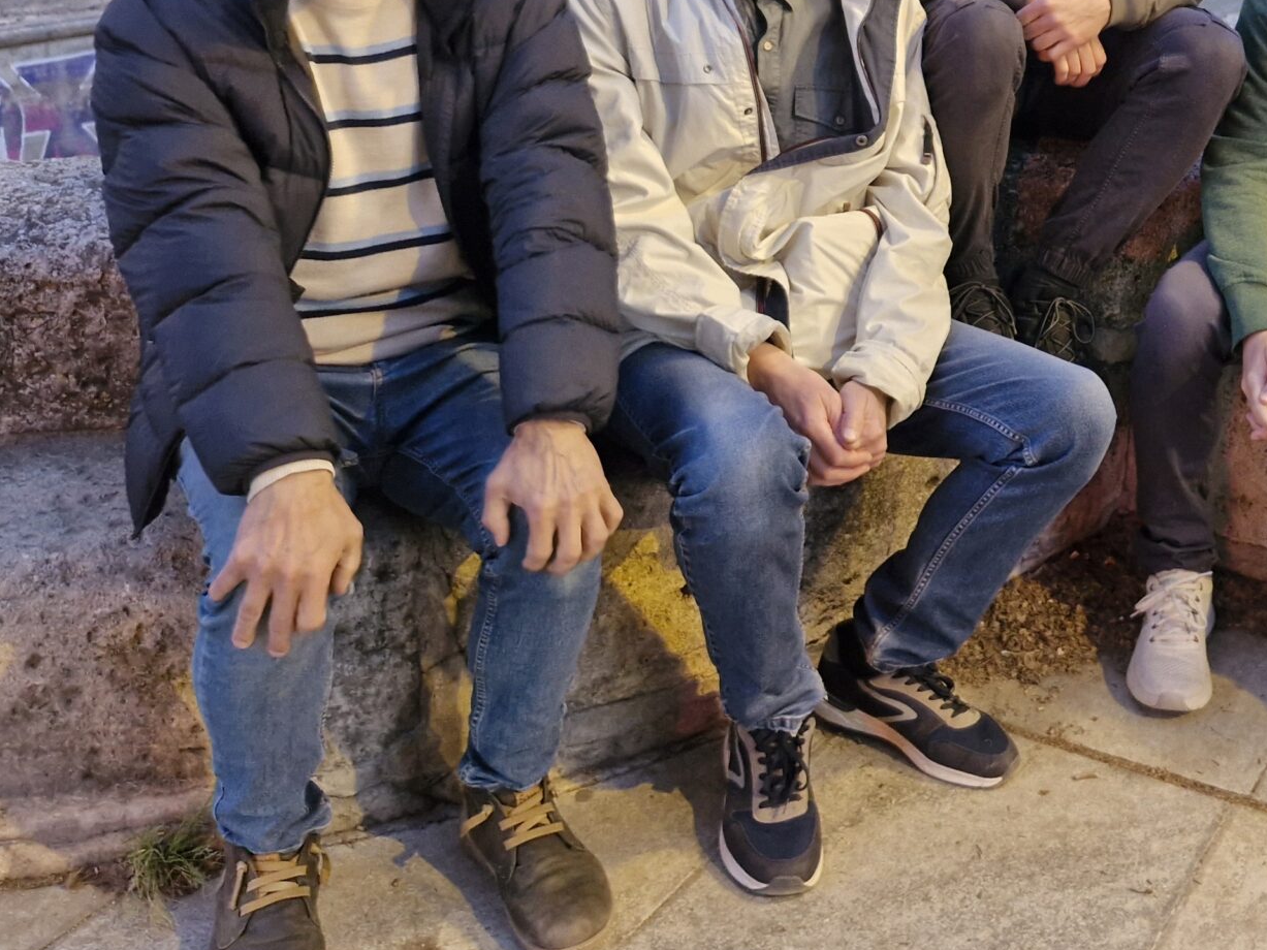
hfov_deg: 37.3
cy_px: 86
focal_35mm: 48
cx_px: 1121
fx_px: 1757
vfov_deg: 29.0
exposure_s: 1/33
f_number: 1.8
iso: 640
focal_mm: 5.54
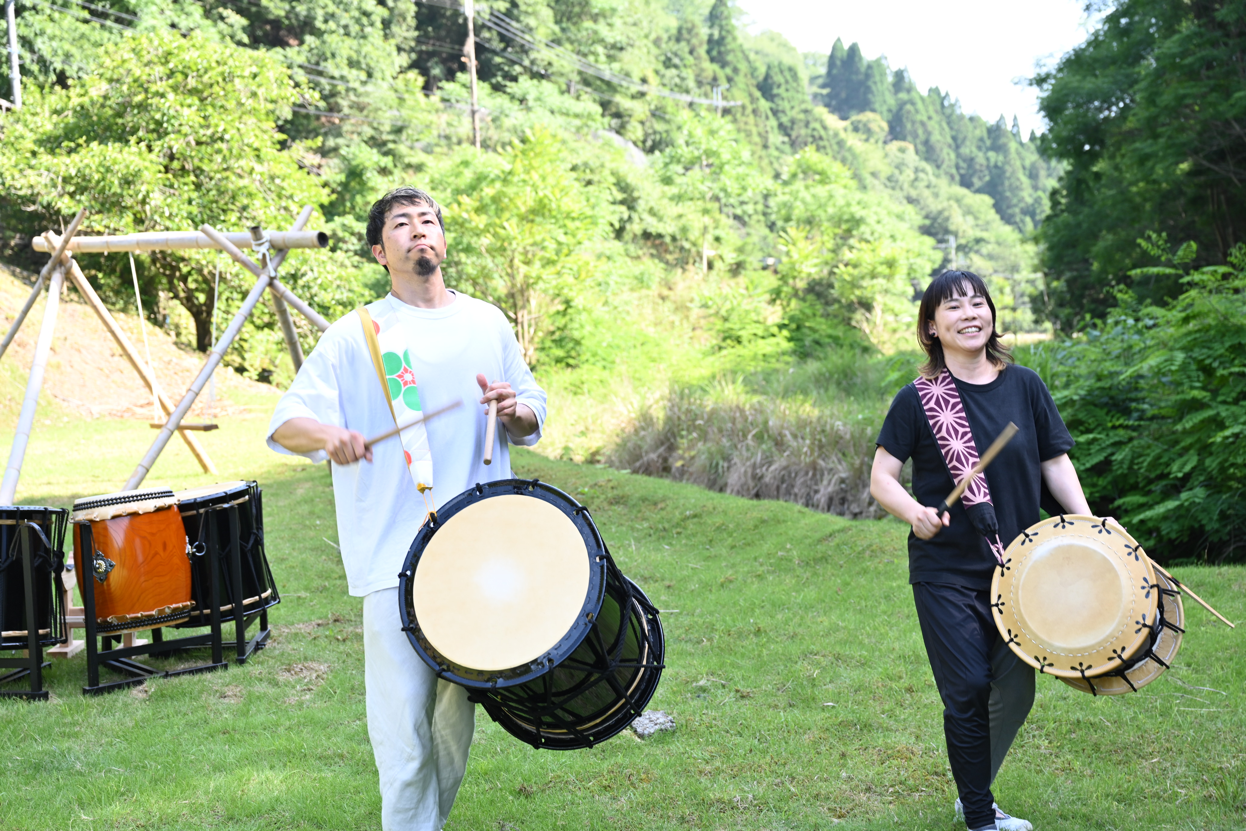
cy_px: 416
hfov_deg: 45.4
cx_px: 623
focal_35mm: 43
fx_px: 1488
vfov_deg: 31.2
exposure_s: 1/250
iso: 220
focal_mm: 43
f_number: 4
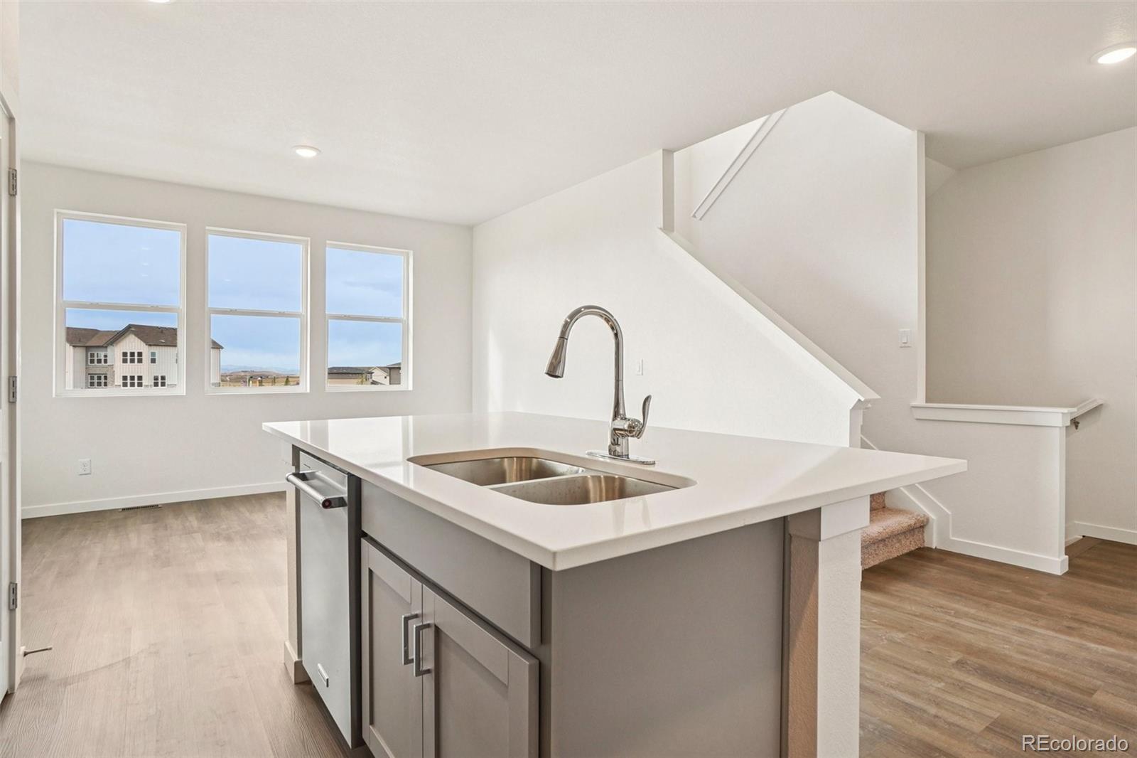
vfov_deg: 67.4
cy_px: 379
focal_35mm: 18
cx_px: 568
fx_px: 568
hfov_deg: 90.0
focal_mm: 12
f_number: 8
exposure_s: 1/30
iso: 125
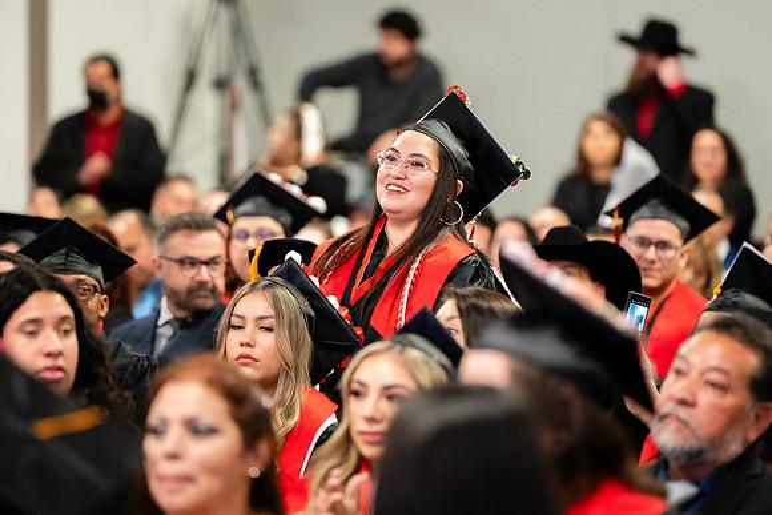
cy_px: 225
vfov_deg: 5.9
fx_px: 5011
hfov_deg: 8.8
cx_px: 394
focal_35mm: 234
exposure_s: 1/200
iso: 5000
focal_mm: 180
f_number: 2.8
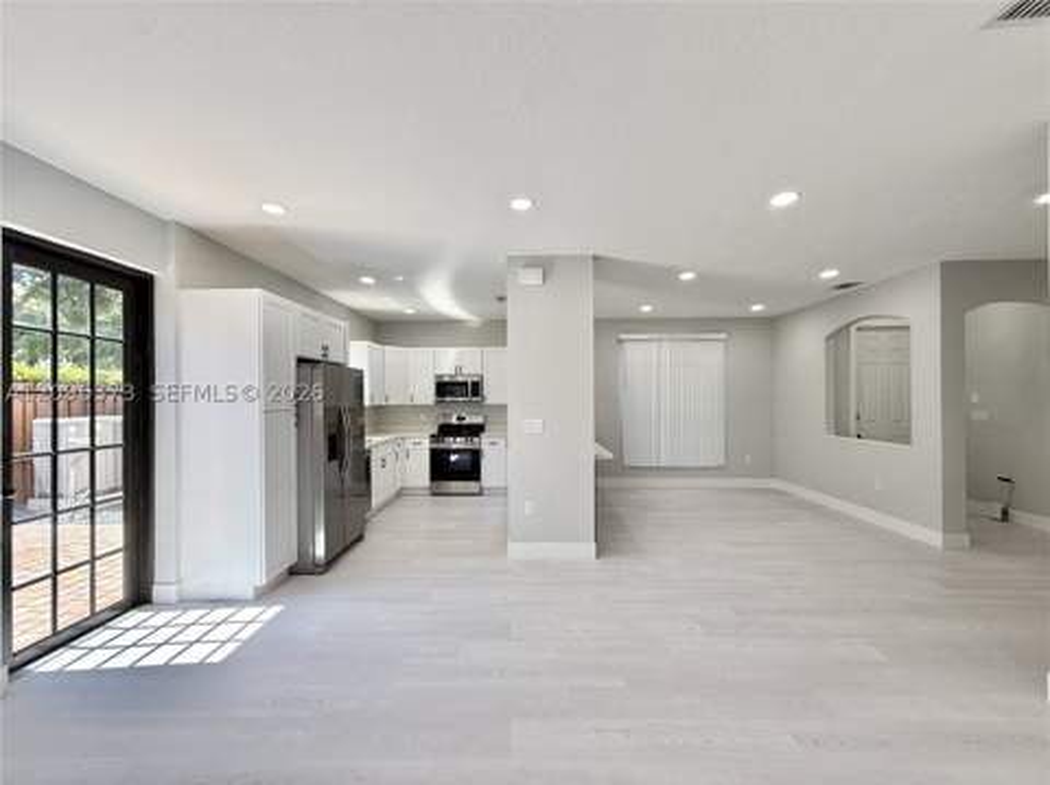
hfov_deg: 102.1
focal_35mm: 14
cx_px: 525
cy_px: 392
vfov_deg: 85.6
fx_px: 424
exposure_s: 1/176
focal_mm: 2.22
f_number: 2.2
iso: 50
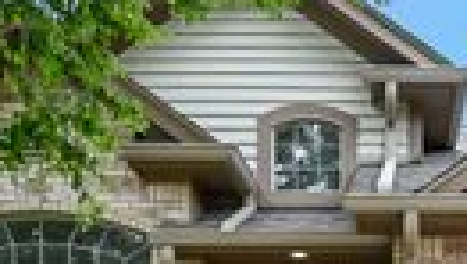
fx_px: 694
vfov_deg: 20.0
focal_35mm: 56
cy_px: 330
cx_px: 449
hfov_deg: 34.4
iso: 400
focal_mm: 14
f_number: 8
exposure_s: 1/200
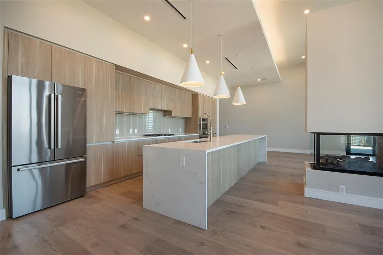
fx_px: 160
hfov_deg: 100.4
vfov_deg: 77.3
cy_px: 128
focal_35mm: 15
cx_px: 192
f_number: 8
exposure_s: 1/13
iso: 100
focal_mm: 10
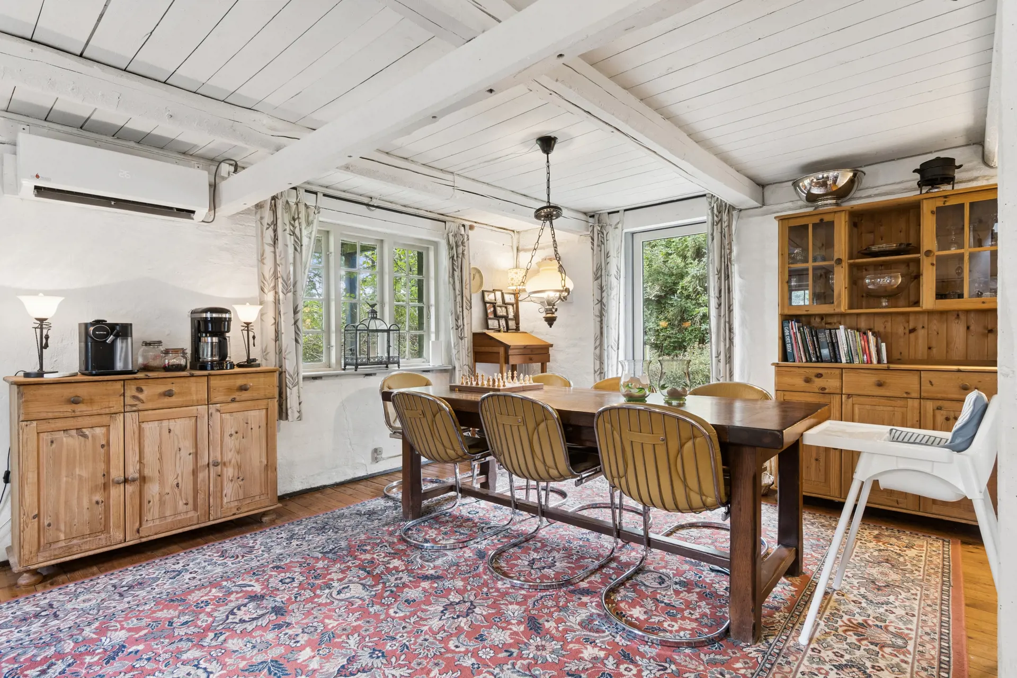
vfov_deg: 72.1
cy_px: 339
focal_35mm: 16
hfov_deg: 95.0
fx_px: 466
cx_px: 508
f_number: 8
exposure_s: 1/5
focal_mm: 11
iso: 200
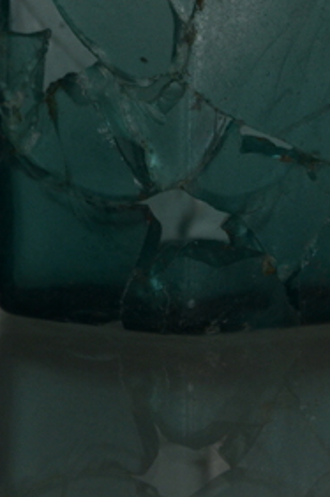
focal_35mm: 388
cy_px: -56
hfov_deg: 3.5
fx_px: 5354
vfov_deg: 5.3
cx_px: 215
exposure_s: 1/250
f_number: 5.6
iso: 1000
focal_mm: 110
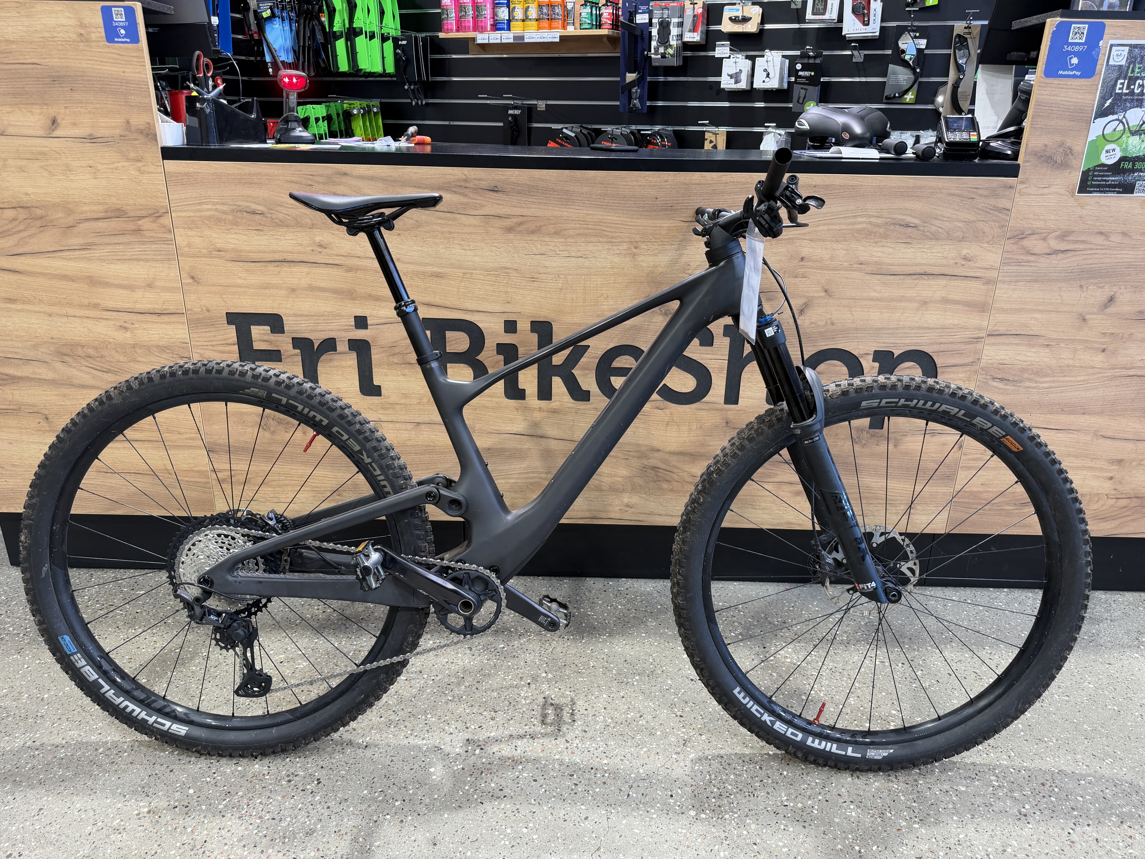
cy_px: 430
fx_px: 794
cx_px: 572
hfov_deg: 71.6
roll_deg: -1.1
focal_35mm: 24
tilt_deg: -19.9
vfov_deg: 56.8
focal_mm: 6.76
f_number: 1.78
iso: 125
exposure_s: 1/50
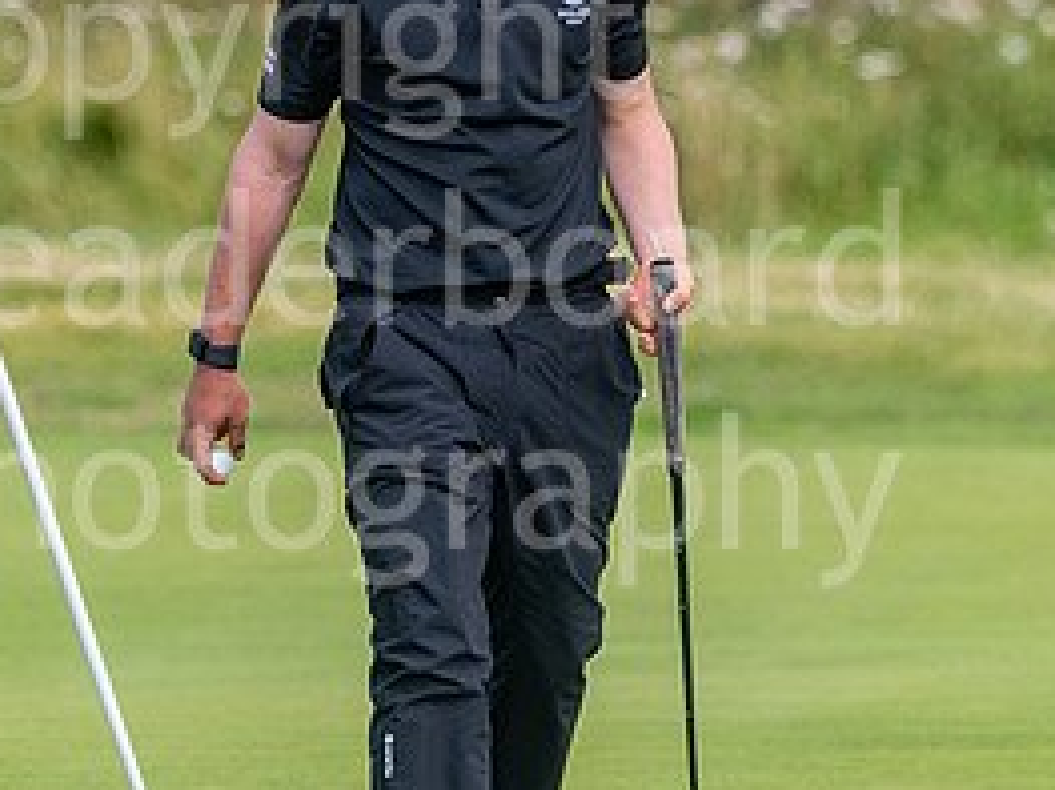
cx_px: 682
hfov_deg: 1.7
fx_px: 36343
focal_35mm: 1193
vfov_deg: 1.2
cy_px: 310
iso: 250
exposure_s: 1/1600
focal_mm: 300
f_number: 5
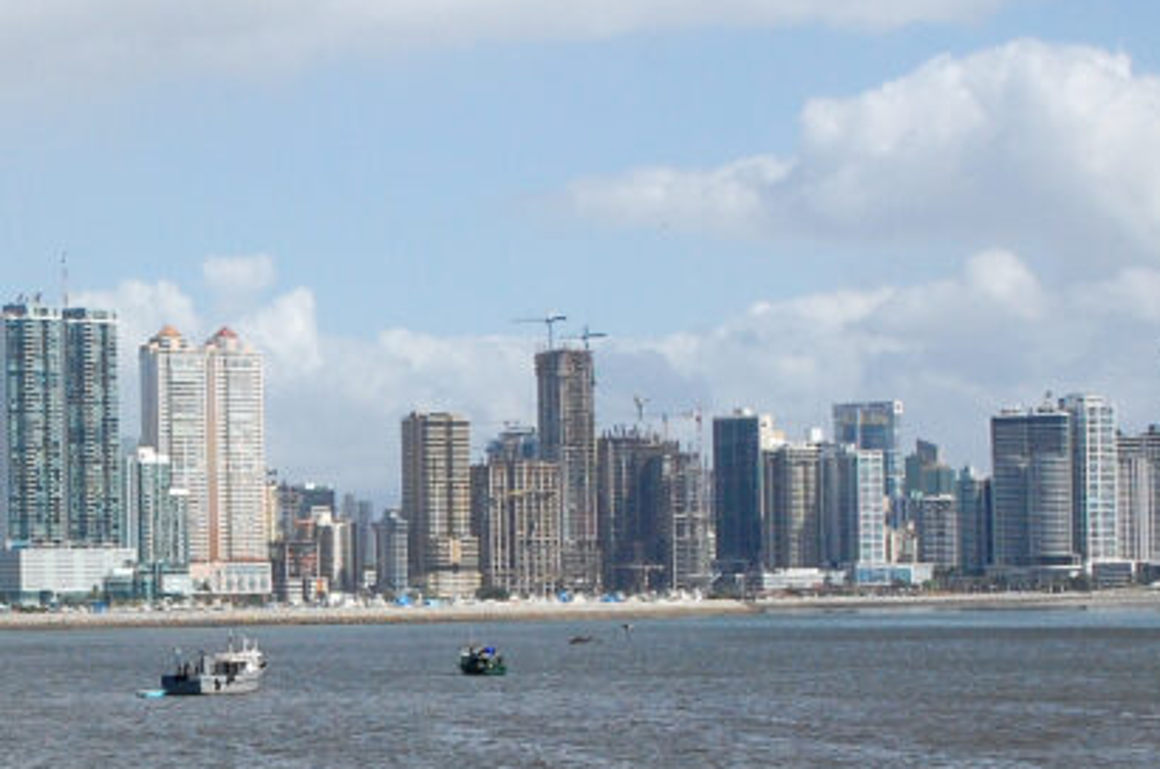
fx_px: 4222
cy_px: 479
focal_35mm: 131
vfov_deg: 10.4
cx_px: 181
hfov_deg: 15.5
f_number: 9
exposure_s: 1/2000
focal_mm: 35
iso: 800
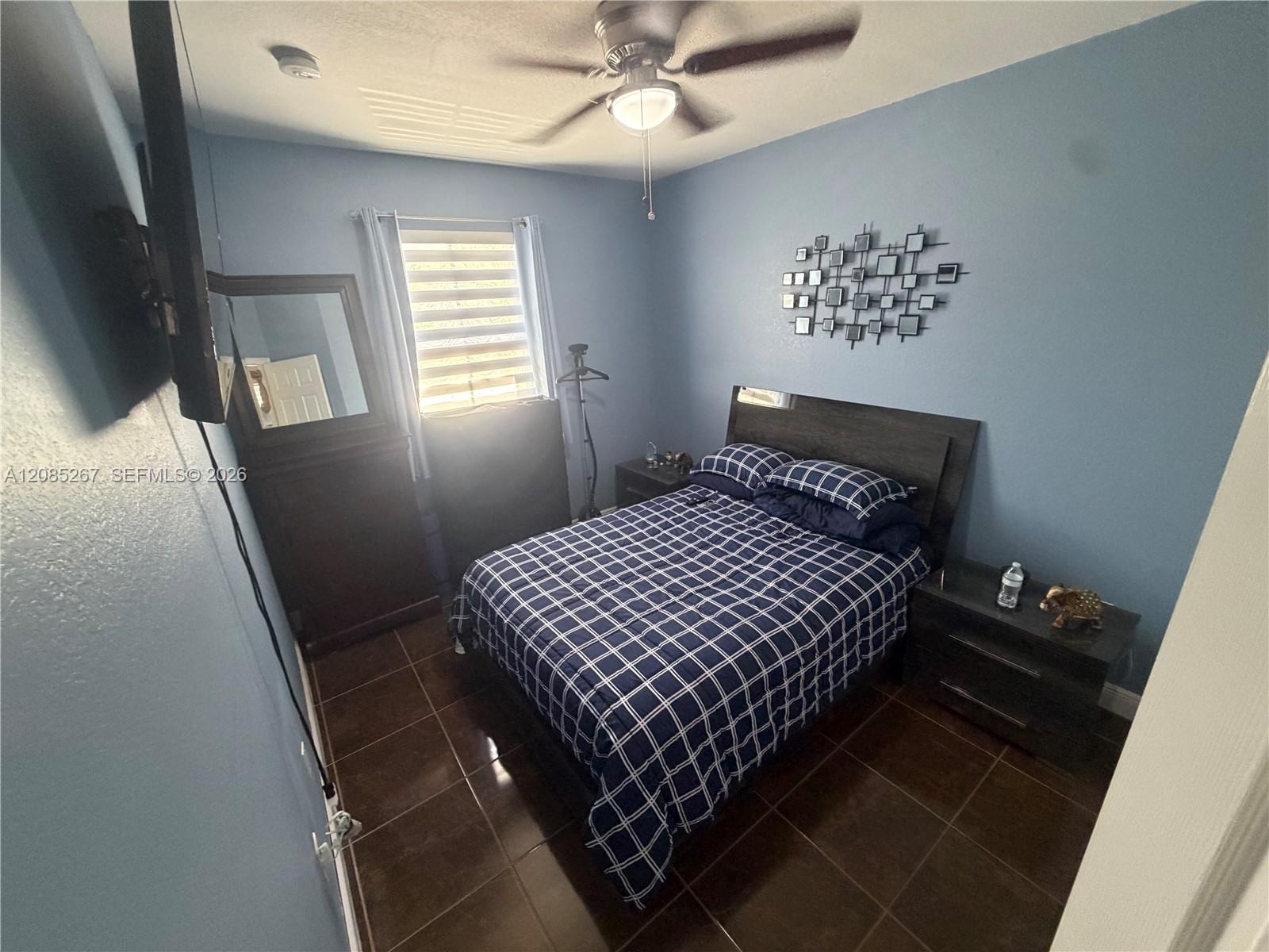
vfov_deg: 85.7
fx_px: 513
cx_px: 634
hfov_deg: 102.1
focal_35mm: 14
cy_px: 476
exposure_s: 1/60
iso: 400
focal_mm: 2.22
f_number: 2.2
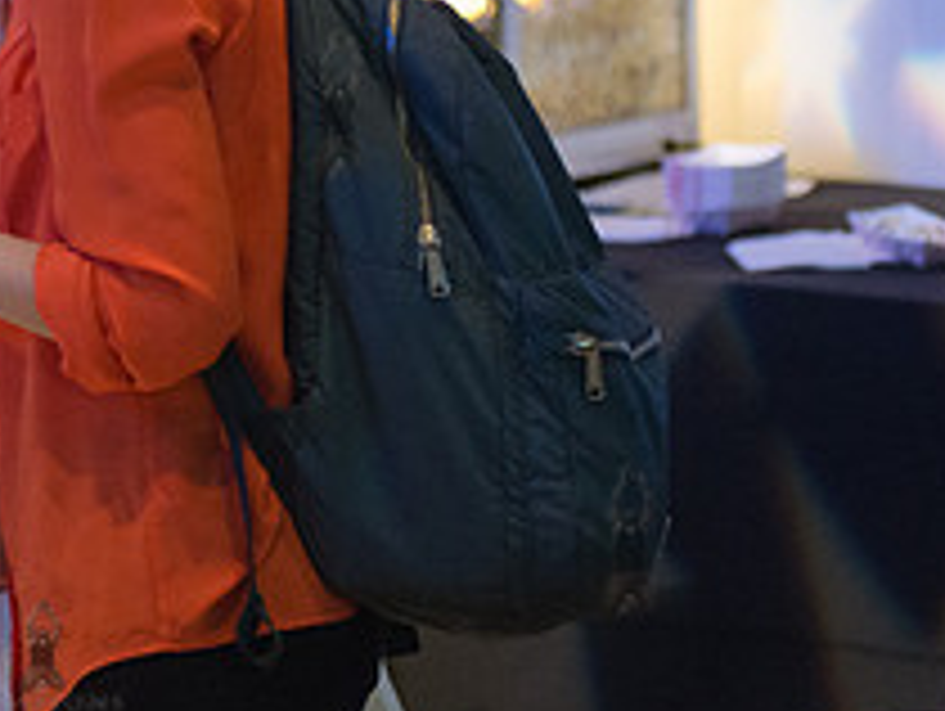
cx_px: -243
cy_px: -119
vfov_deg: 7.0
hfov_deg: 9.2
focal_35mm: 212
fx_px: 5794
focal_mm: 80
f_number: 2.8
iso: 4000
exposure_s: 1/200
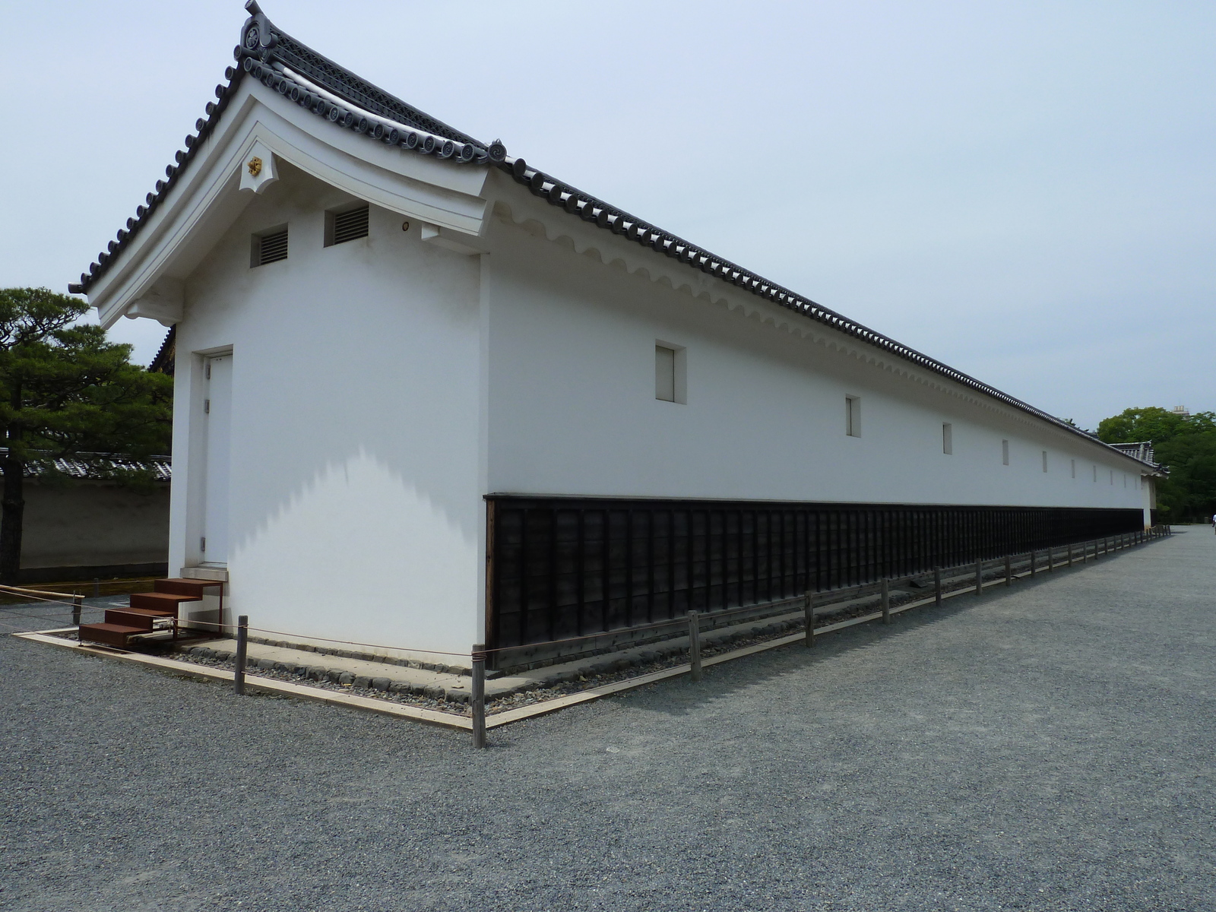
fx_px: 878
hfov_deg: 69.4
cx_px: 608
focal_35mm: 25
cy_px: 456
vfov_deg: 54.9
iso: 80
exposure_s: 1/500
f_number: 5.6
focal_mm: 4.1
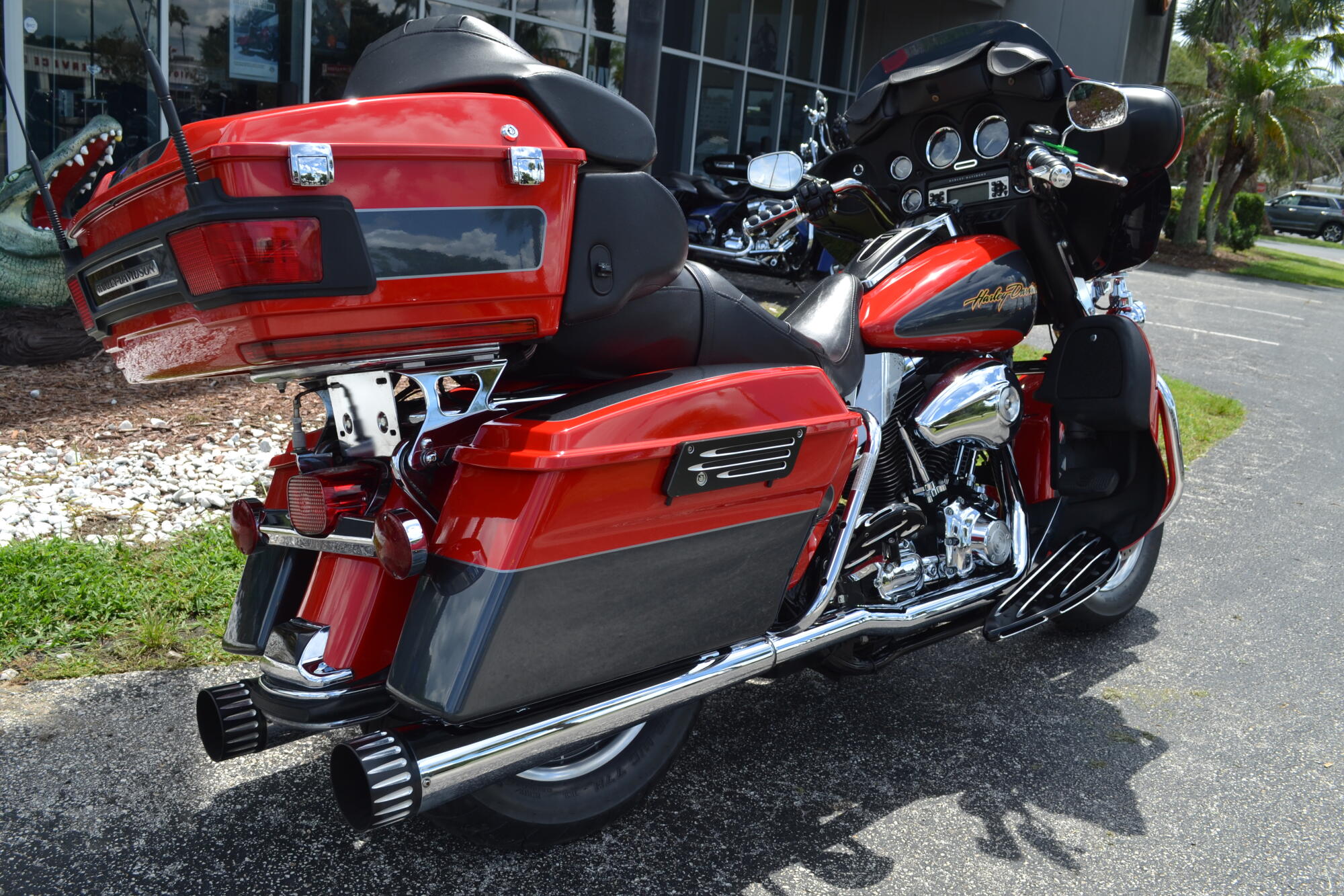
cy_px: 448
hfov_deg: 57.2
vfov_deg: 40.0
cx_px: 672
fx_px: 1232
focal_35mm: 33
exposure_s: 1/200
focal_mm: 22
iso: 100
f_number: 7.1
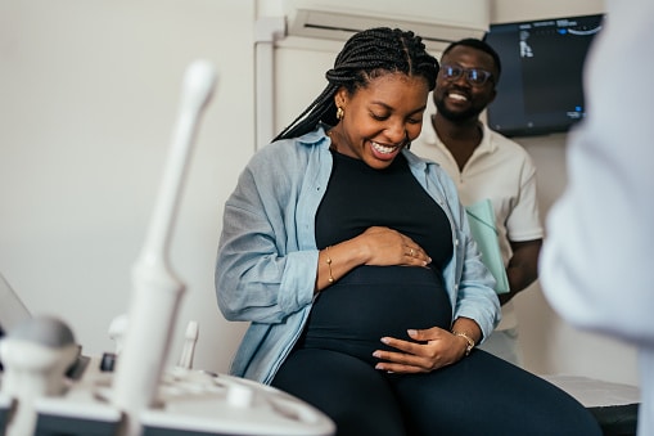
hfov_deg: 54.4
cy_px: 218
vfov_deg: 37.8
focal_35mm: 35
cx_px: 327
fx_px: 636
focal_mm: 35
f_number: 2
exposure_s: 1/250
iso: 1250
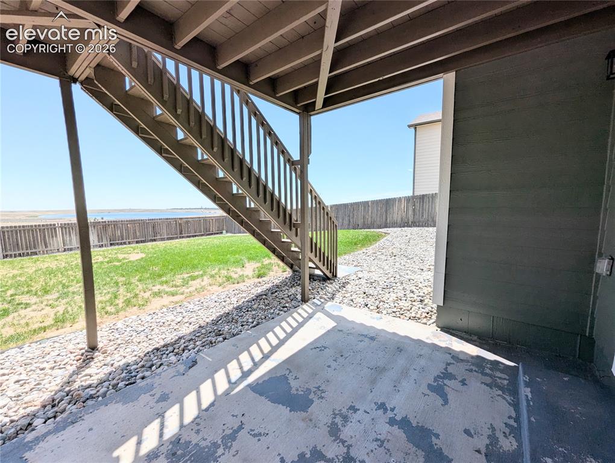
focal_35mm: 13
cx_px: 308
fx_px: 231
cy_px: 232
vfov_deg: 90.1
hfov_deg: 106.1
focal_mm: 1.95
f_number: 2.2
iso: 51
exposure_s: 1/1580
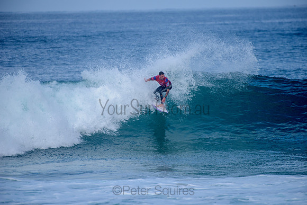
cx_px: 154
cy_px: 102
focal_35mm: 500
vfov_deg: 2.8
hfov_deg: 4.1
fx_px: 4266
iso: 200
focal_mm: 500
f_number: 5.6
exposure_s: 1/2000
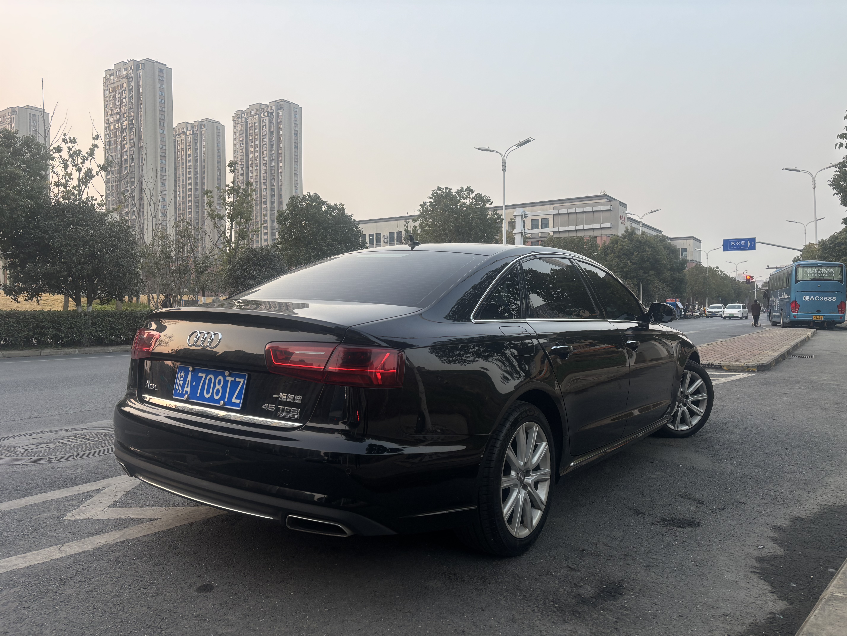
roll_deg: +0.7
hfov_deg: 67.3
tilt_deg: -0.8
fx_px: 636
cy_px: 318
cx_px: 424
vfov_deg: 53.1
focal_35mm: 26
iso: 50
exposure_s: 1/121
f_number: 1.6
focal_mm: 5.96
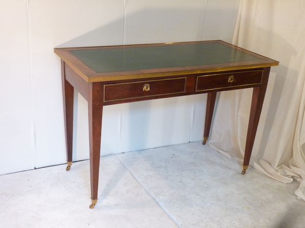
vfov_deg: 32.2
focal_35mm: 45
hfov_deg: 42.1
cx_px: 152
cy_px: 114
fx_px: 396
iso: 400
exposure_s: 1/15
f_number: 3.7
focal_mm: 7.3
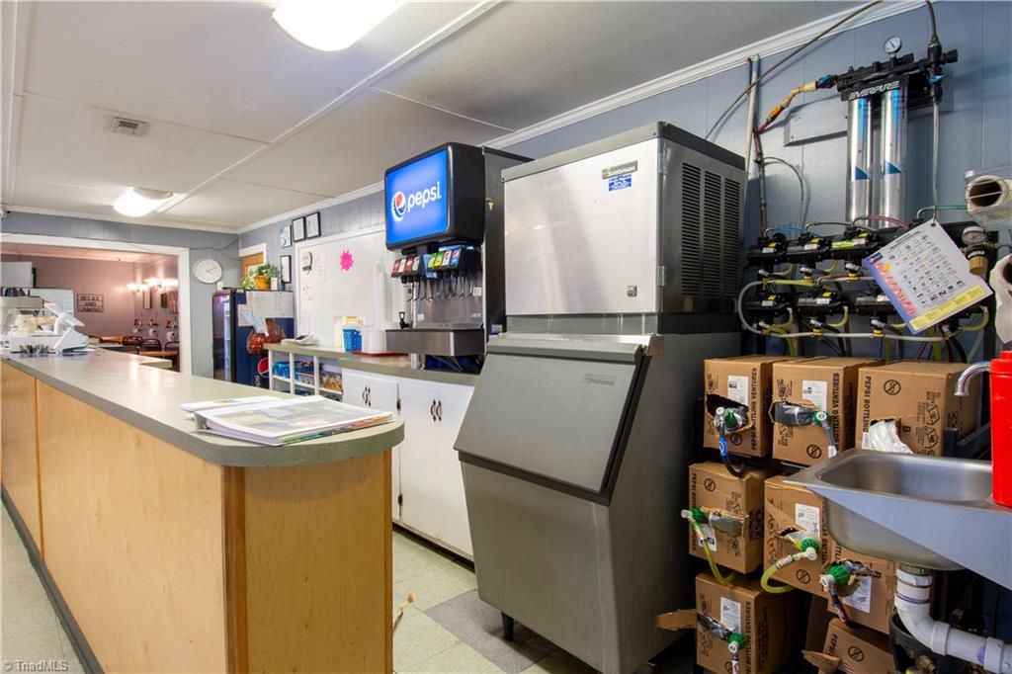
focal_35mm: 18
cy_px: 337
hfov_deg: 90.0
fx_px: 506
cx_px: 506
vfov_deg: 67.3
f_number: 16
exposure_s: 1.6
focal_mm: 12
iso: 100
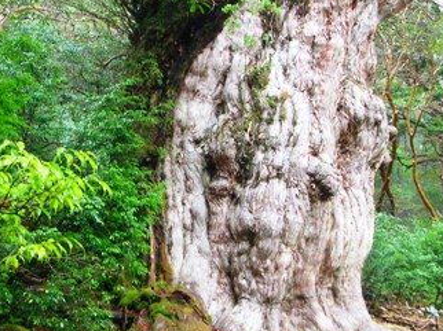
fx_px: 793
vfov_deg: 23.6
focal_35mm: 62
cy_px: 178
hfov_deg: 31.2
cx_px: 187
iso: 200
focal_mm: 5.8
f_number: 2.8
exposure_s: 1/5.3
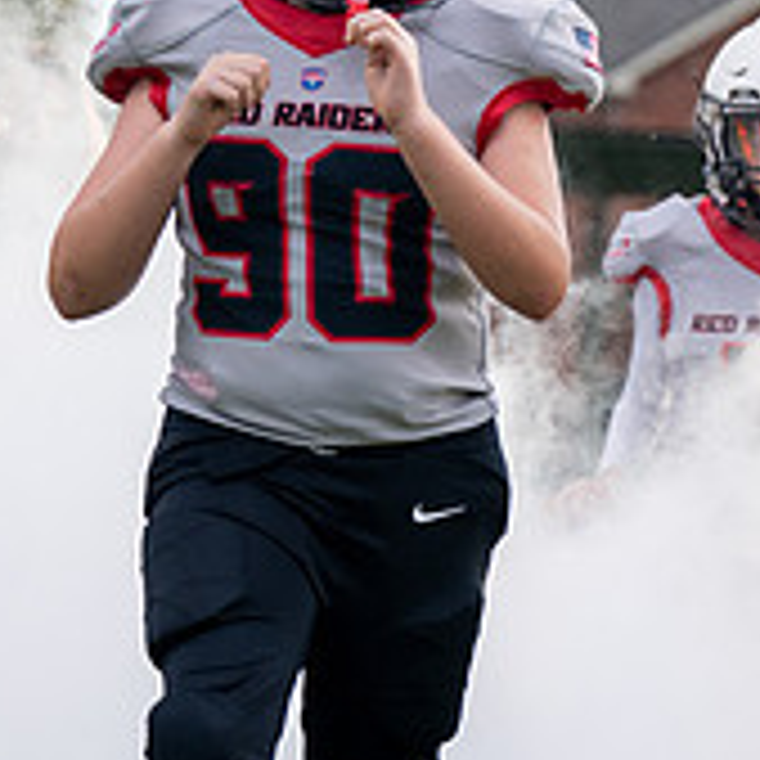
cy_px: 337
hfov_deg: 5.4
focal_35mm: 321
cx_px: 1235
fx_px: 7973
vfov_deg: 5.5
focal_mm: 101
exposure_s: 1/1000
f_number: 4
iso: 400
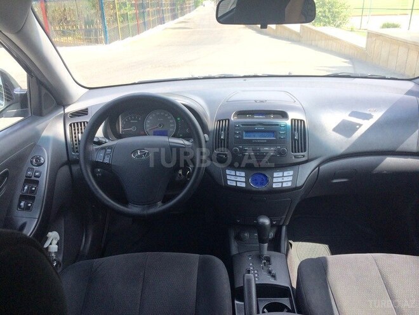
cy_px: 158
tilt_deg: -25.0
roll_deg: +2.9
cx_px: 210
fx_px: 351
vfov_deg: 48.2
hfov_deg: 61.7
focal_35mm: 29
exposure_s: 1/507
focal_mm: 4.15
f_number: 2.2
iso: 32
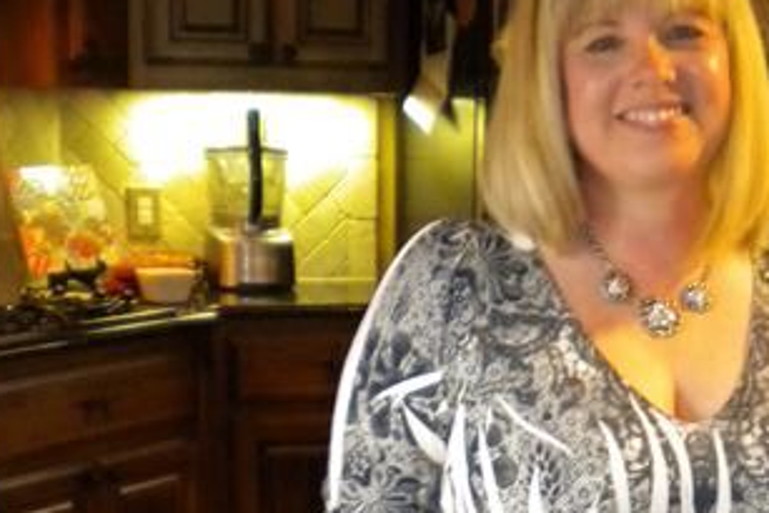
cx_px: 649
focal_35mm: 91
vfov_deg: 14.1
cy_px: 761
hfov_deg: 22.0
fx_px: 1945
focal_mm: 6.3
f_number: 3.1
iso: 400
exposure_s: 1/15
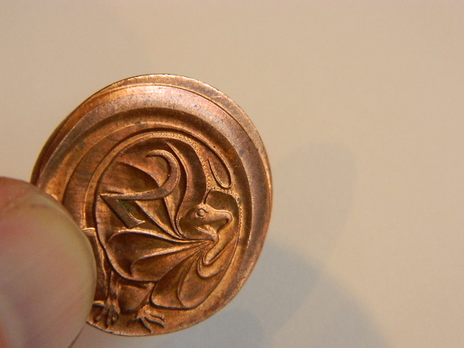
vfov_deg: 14.4
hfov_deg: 19.1
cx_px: 232
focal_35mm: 103
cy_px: 174
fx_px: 1381
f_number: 4.5
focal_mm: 18.6
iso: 400
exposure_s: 1/25
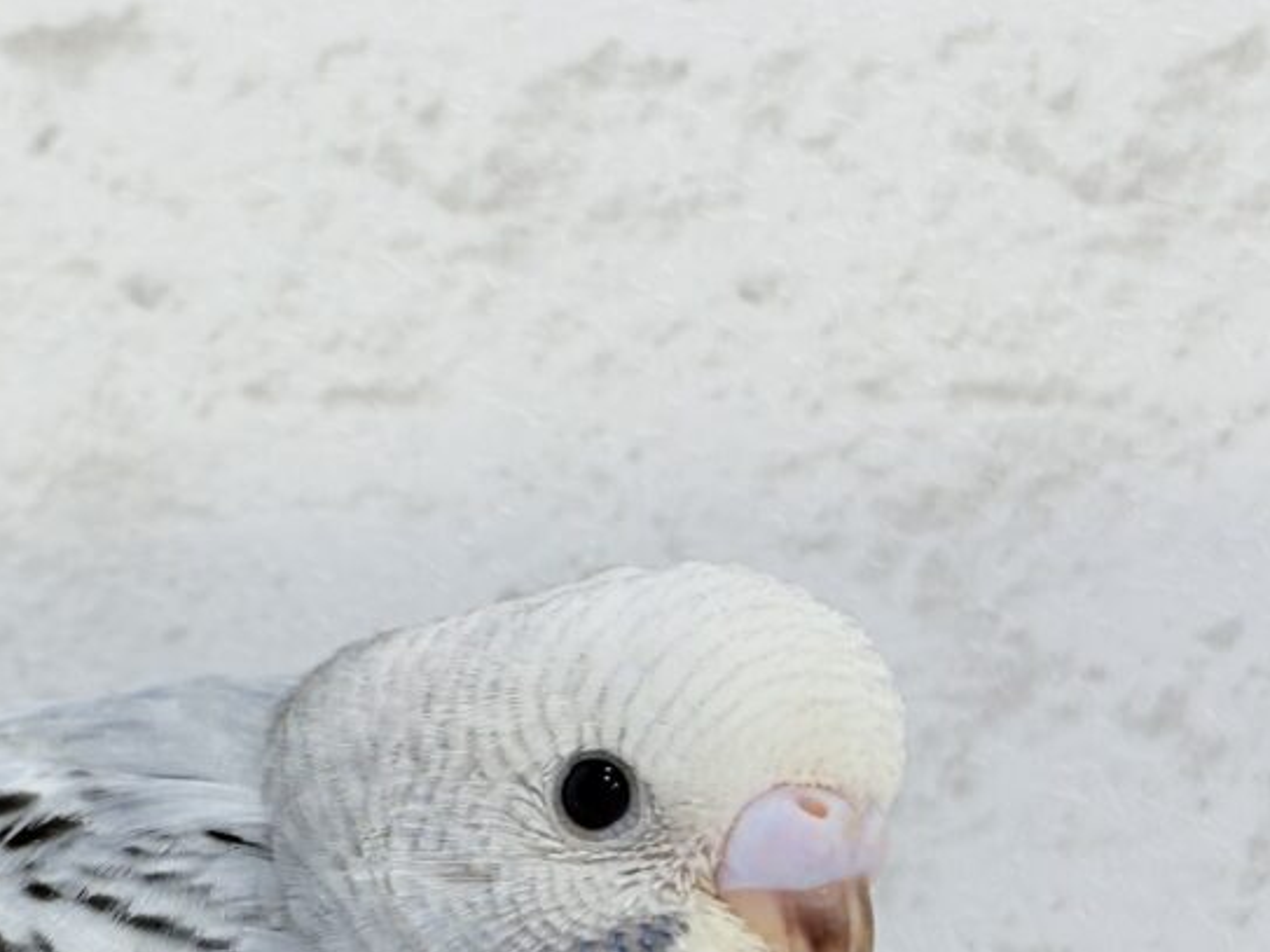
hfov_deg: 16.8
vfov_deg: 12.8
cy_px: 844
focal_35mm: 115
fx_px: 4218
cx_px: 0
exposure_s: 1/50
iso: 40
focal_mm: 5.96
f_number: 1.6
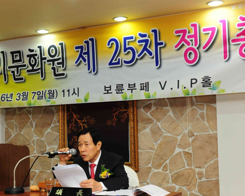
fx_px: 435
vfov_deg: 25.4
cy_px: 112
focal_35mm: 60
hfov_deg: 31.4
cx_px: 97
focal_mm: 38
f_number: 7.1
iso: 1600
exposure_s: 1/60
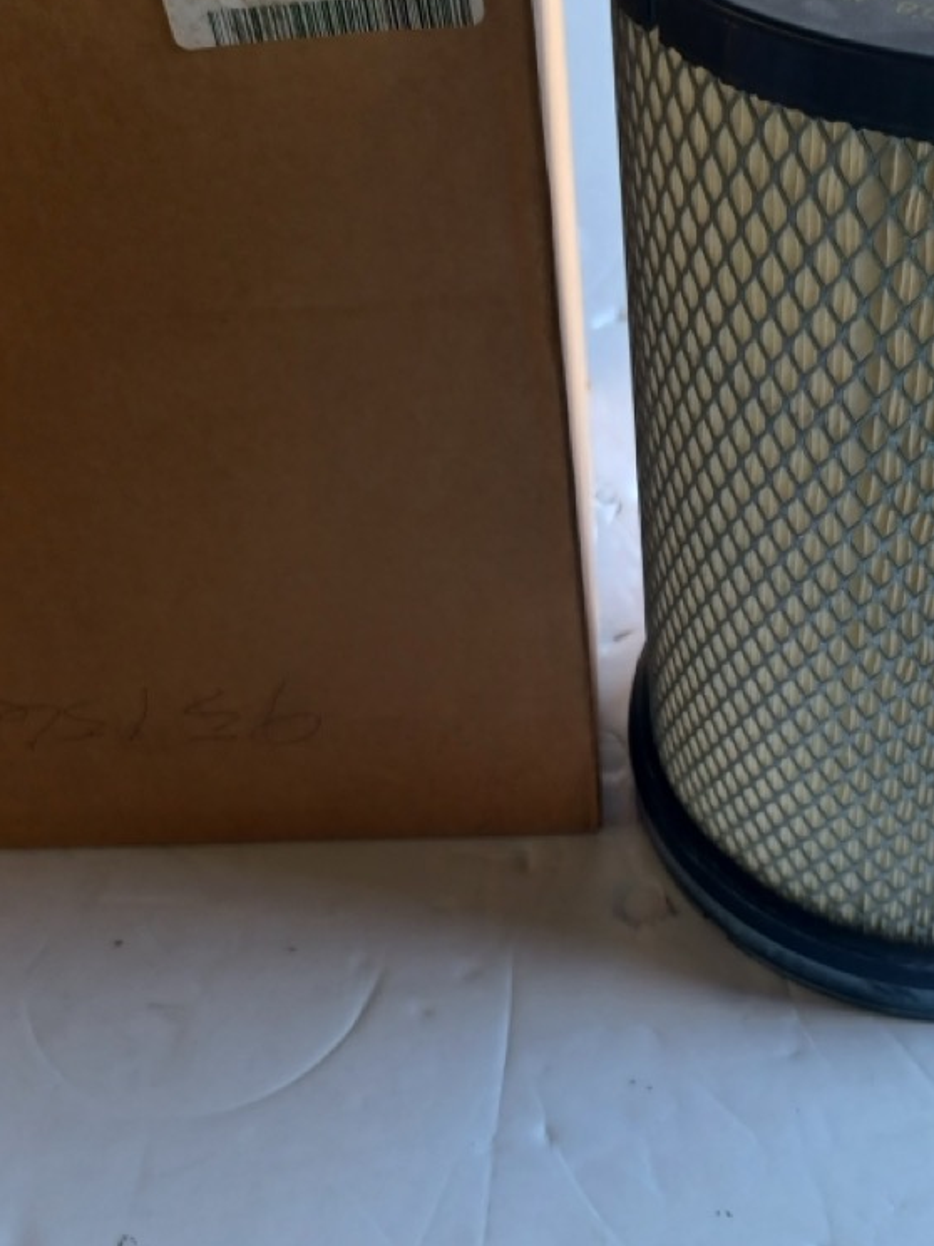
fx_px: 1547
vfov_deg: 43.8
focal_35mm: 43
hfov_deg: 33.1
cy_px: 658
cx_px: 666
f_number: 1.8
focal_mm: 4.6
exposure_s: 1/50
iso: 125
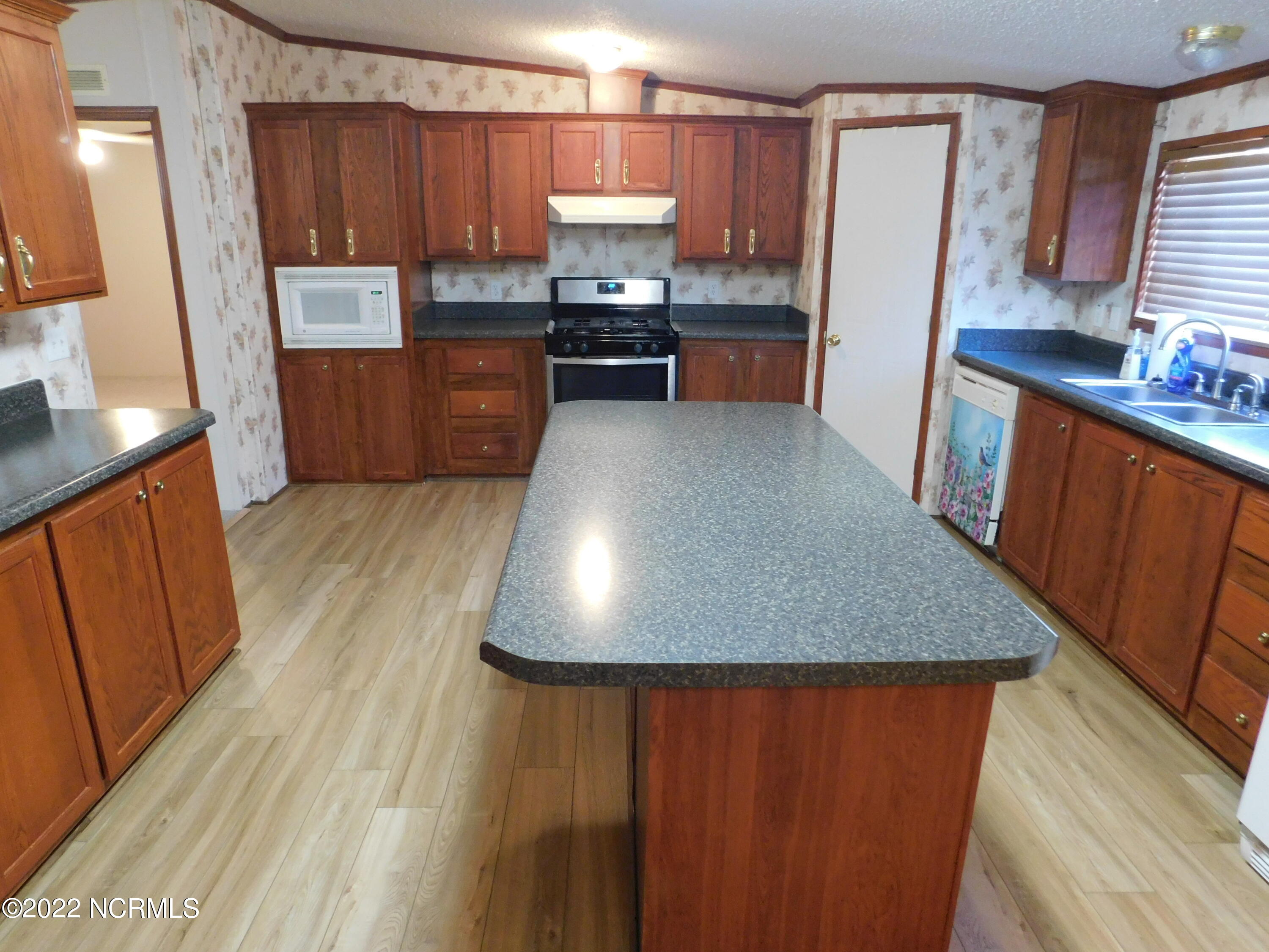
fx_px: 843
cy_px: 476
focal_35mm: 23
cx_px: 634
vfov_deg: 58.9
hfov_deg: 73.9
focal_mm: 4
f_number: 3
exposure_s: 1/15
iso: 400
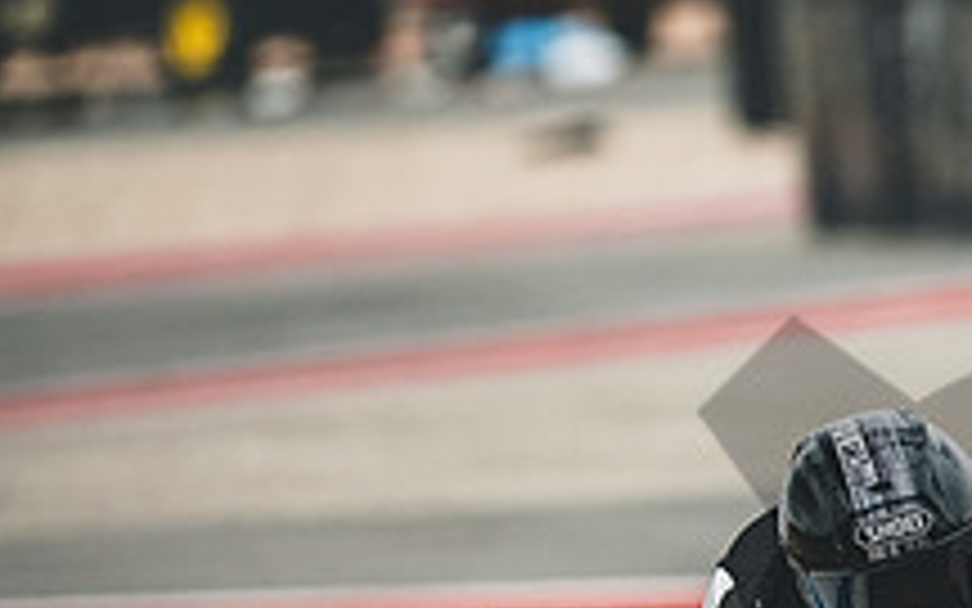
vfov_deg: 1.6
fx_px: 21748
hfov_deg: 2.6
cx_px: 1134
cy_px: 754
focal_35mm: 821
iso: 1000
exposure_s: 1/3200
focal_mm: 200
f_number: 2
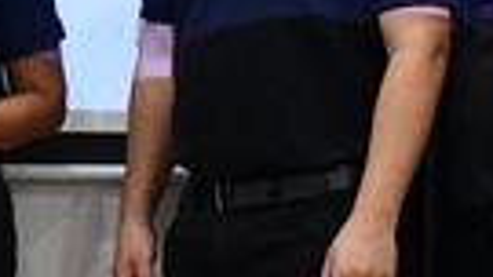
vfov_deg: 3.6
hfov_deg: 6.4
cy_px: -108
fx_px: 4367
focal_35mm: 334
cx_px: -142
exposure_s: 1/125
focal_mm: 28
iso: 2000
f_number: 4
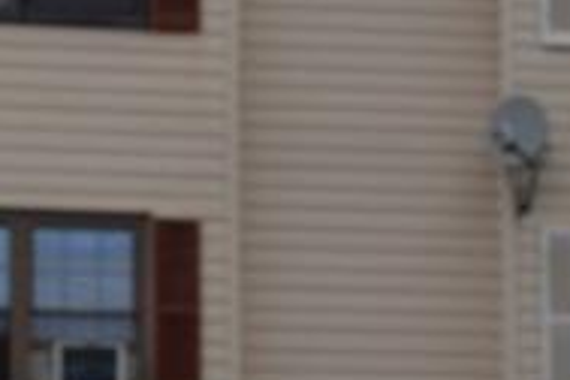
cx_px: 232
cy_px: 582
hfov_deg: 11.5
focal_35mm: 179
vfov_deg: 7.5
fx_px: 2834
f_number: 8
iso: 250
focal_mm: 22
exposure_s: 1/250
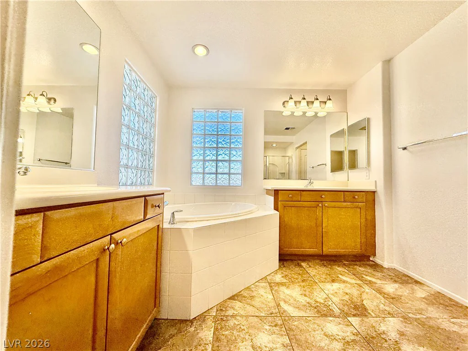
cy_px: 176
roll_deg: -1.0
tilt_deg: +2.3
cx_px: 234
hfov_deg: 102.1
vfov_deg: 85.7
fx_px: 189
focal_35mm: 14
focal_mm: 2.22
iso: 50
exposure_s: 1/154
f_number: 2.2
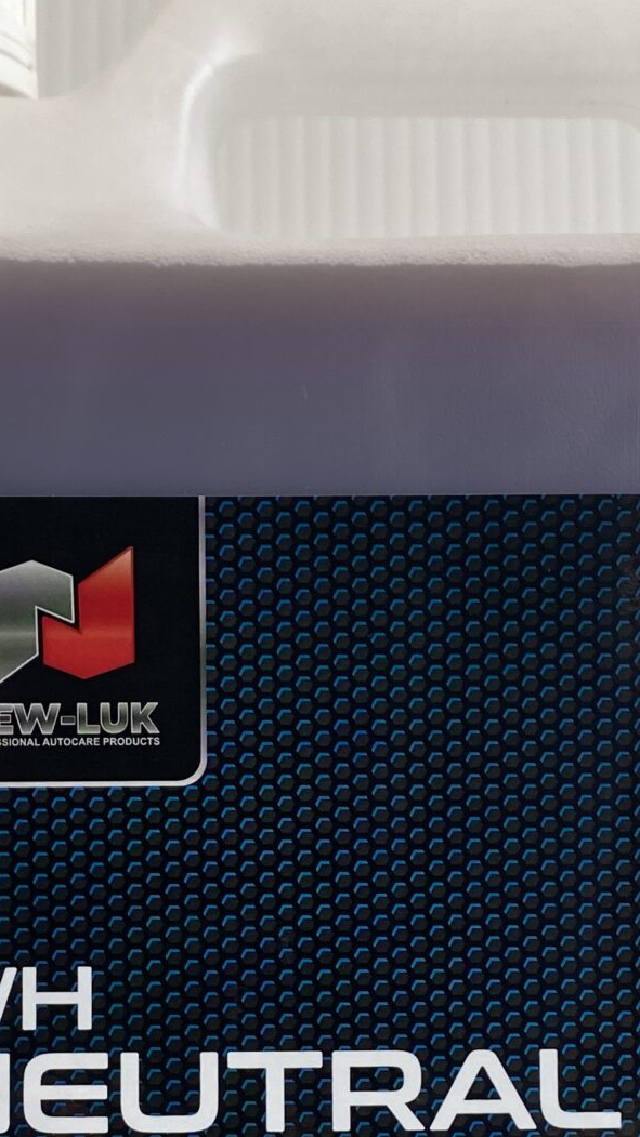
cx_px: 282
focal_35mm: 69
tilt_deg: -0.5
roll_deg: -0.1
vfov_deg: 29.8
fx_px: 2082
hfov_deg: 17.5
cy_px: 925
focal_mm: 4.25
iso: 32
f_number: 1.8
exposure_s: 1/317
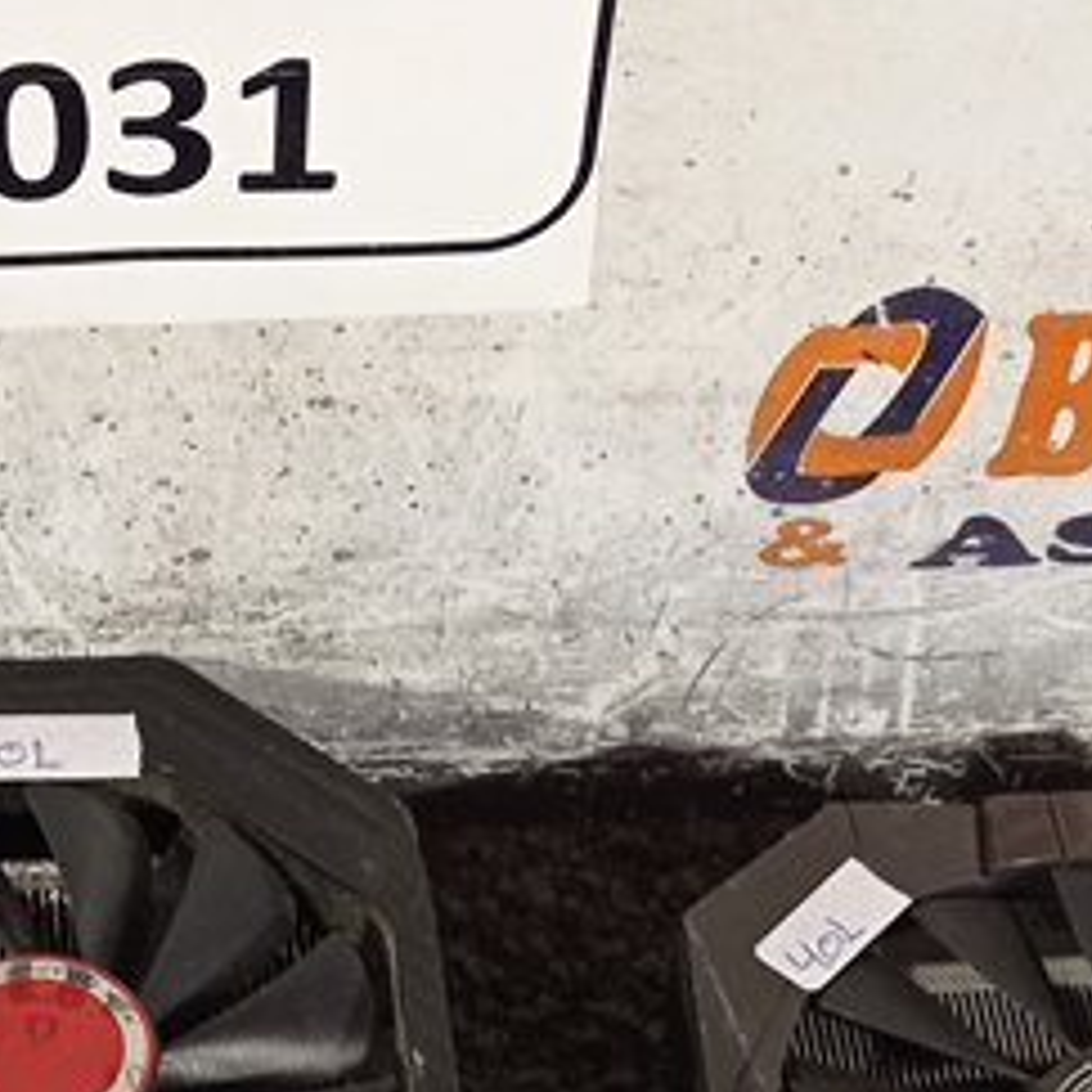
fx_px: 3712
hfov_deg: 16.6
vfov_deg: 16.3
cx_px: 180
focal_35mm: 104
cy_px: 1173
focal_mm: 4.7
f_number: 1.79
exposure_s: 1/60
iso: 162
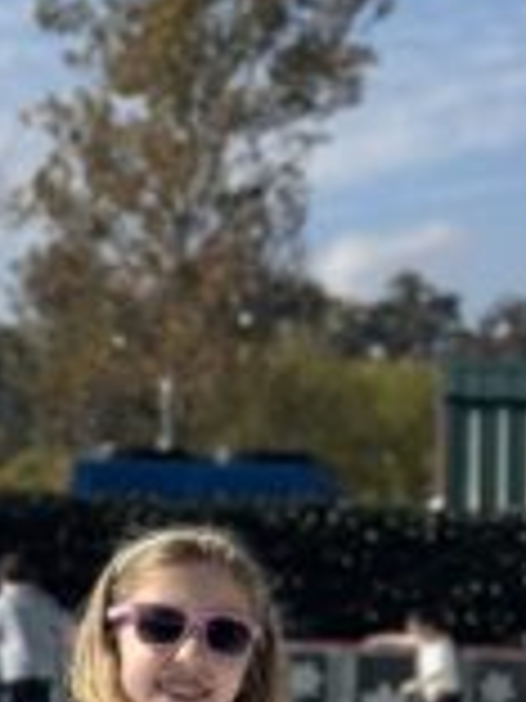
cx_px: 166
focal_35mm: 185
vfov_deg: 10.2
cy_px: 1148
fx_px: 3748
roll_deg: -1.9
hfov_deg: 8.0
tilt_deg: -7.9
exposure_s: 1/12048
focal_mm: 6.86
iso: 100
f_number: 1.78
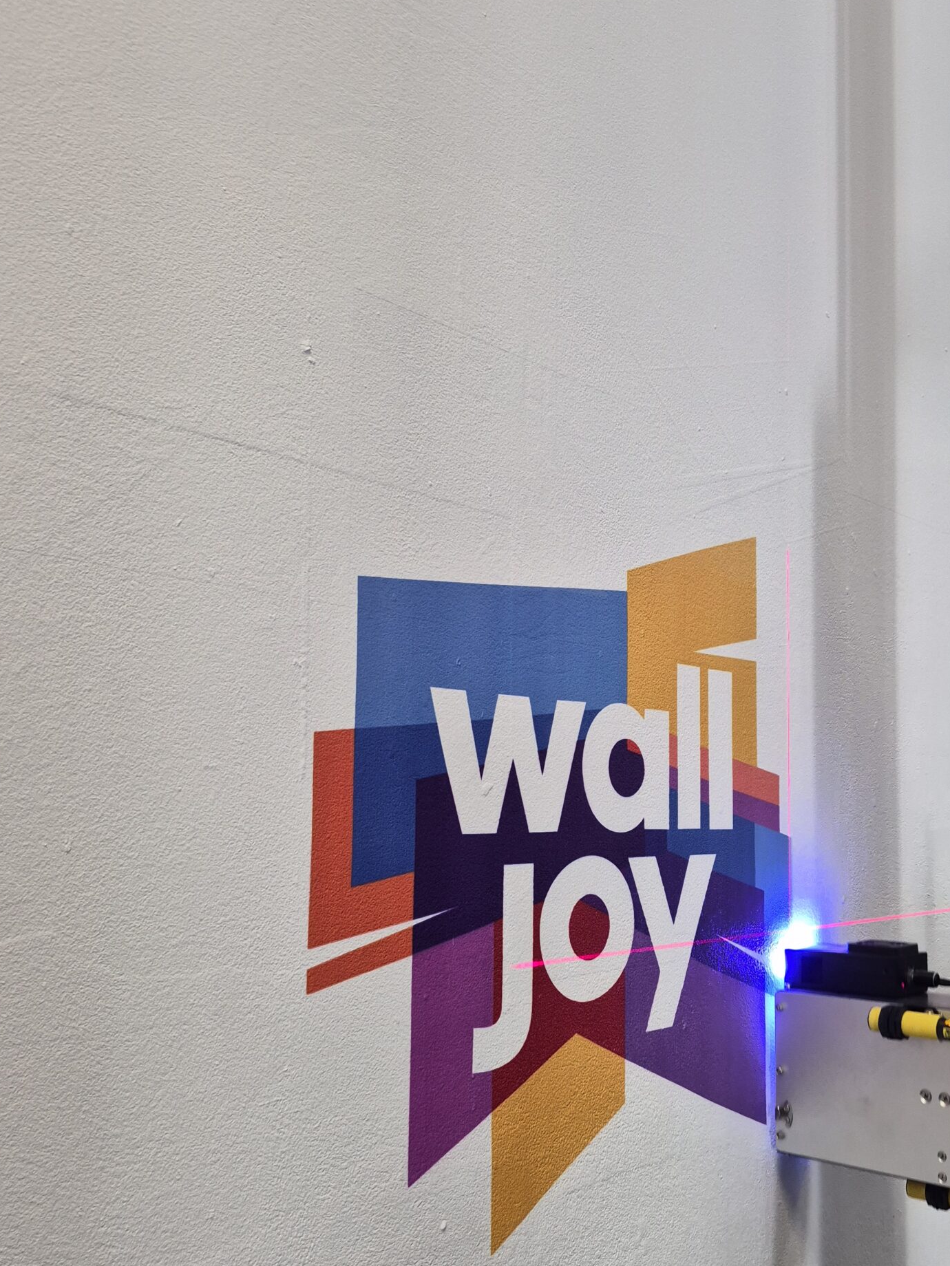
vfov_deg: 56.4
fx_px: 1171
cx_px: 618
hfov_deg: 43.7
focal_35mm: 32
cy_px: 751
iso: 200
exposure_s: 1/100
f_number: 1.8
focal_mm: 5.4
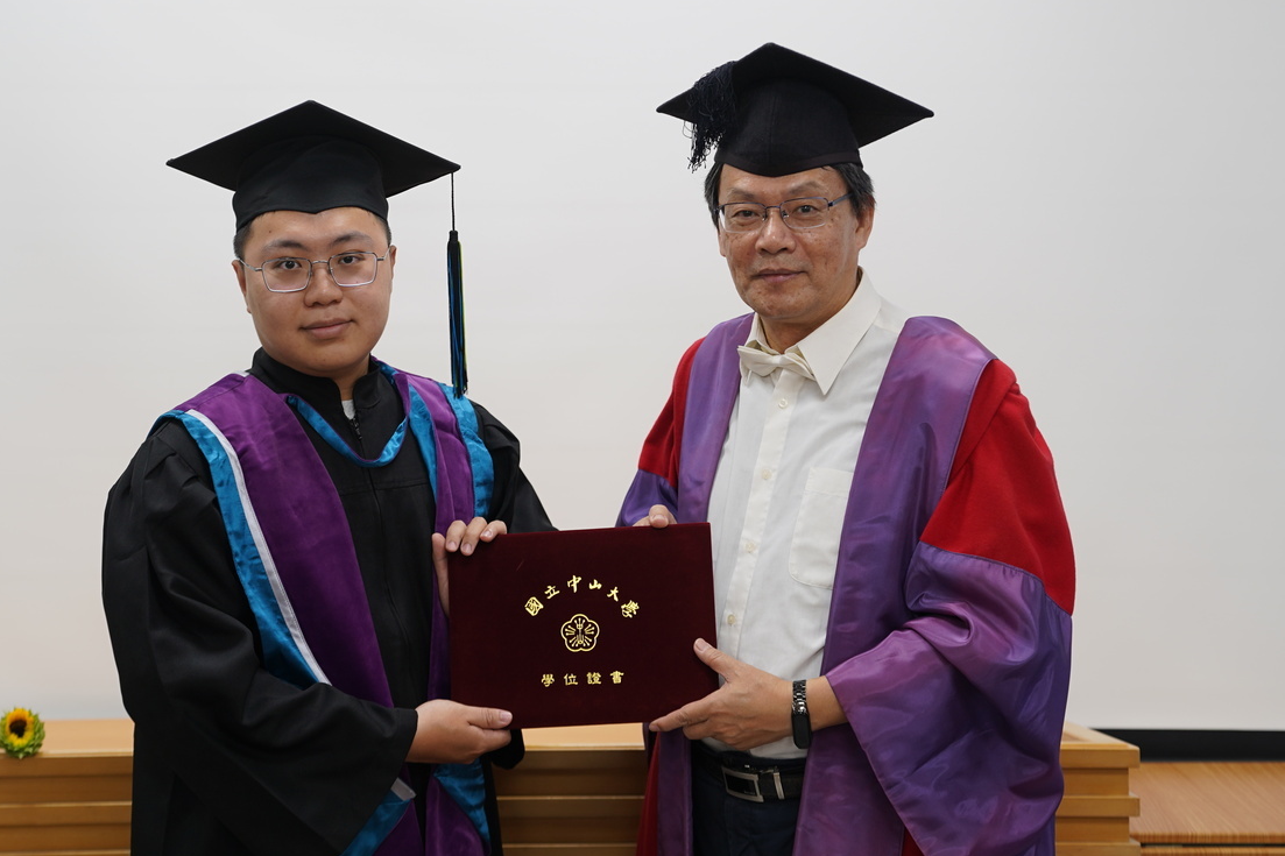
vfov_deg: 18.4
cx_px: 586
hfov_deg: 27.3
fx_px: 2641
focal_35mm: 74
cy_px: 271
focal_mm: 51
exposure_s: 1/60
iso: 160
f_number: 2.8
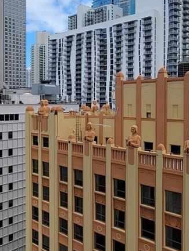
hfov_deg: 39.7
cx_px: 89
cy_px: 104
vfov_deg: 51.1
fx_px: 262
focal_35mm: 36
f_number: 2.2
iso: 50
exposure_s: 1/1170
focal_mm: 2.2
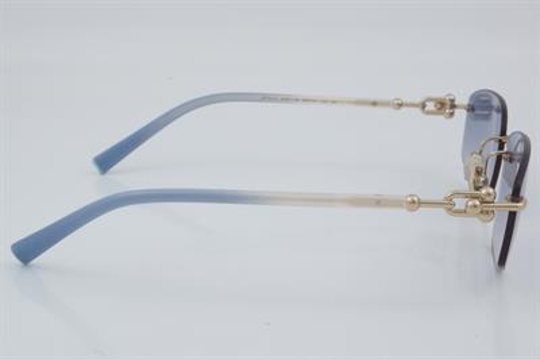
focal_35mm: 75
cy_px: 180
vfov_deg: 18.2
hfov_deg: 27.0
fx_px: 1124
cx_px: 270
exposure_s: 1/4
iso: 100
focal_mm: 50
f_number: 29
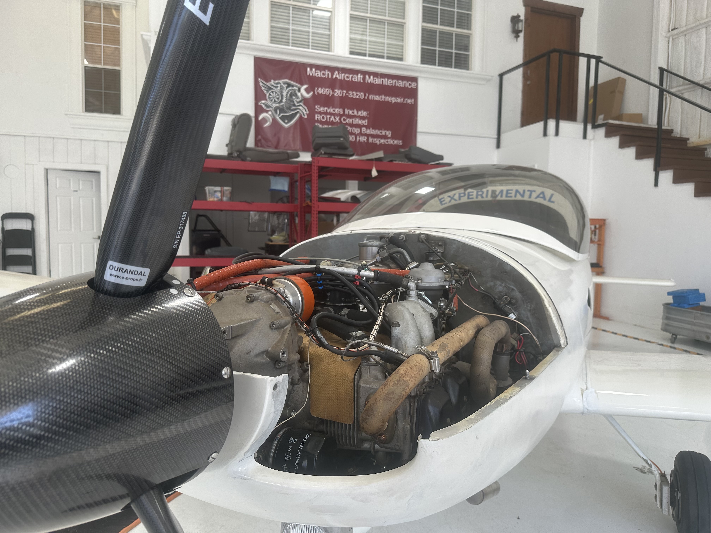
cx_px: 356
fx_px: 493
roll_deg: -0.5
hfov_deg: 71.6
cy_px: 266
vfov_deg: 56.8
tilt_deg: -4.3
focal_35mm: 24
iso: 80
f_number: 1.78
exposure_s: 1/334
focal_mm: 6.86
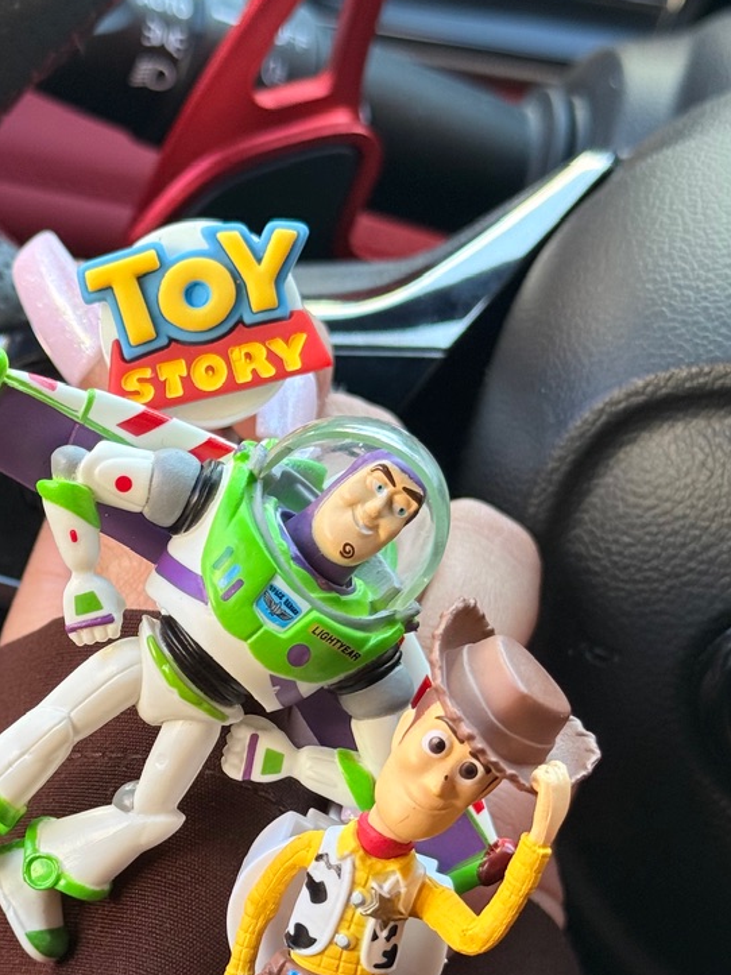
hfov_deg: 17.2
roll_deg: +5.3
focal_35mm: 85
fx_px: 2394
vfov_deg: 22.9
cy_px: 650
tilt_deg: -40.0
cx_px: 150
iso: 50
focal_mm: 6.76
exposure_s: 1/147
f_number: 1.78
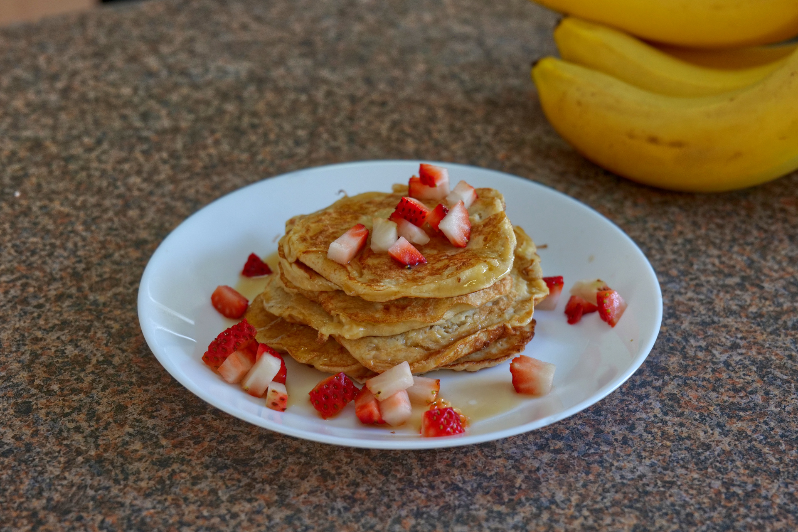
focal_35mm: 60
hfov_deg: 33.4
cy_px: 266
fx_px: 1330
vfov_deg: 22.6
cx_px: 399
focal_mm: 60
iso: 2000
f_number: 7.1
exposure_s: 1/80
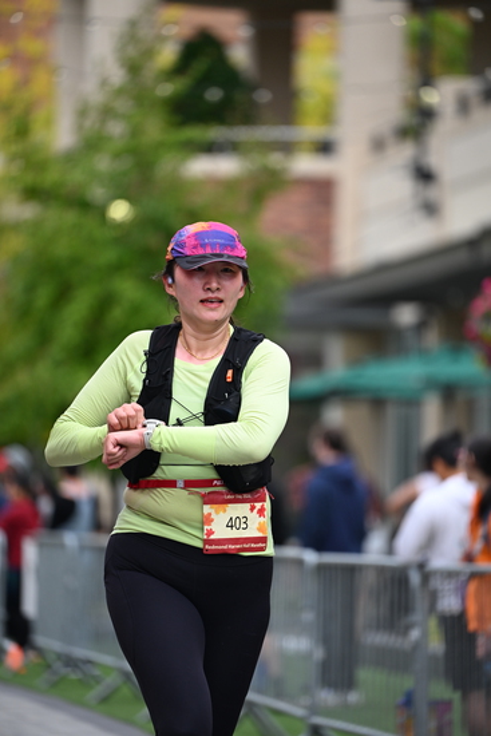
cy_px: 368
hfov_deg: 7.0
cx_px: 246
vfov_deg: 10.5
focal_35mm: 195
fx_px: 3987
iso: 640
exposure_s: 1/2000
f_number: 2.8
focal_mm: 195
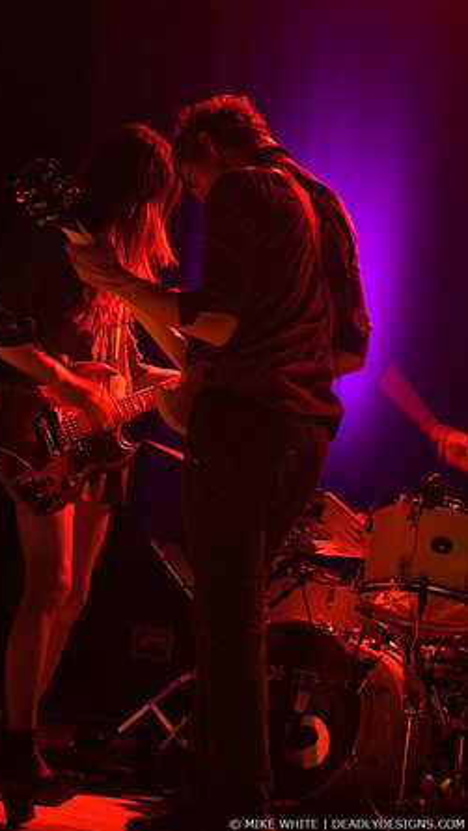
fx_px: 1676
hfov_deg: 15.9
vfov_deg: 27.9
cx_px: 191
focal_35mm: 76
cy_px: 414
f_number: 2.8
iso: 800
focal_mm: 48
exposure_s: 1/50
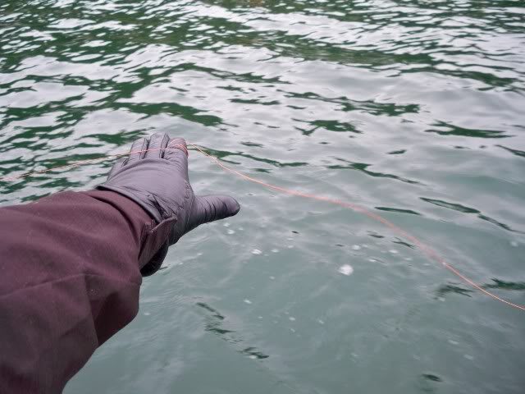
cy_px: 197
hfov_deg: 52.6
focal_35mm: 35
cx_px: 262
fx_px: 531
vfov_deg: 40.7
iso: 100
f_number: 3.1
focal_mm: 6.3
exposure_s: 1/60
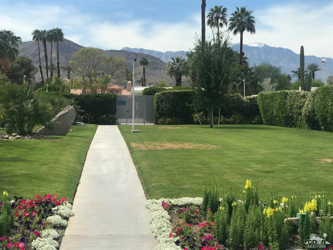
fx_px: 548
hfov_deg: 33.8
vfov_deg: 25.6
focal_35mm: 57
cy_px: 125
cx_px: 166
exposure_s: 1/1168
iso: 20
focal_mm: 6.6
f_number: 2.8
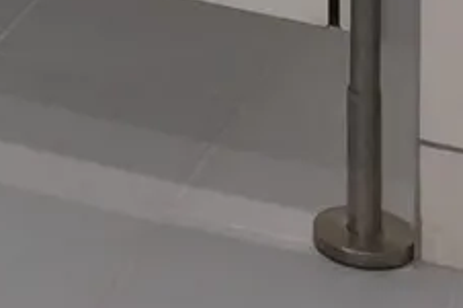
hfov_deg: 9.0
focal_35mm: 214
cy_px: -1117
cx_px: -469
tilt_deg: +1.3
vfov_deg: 5.3
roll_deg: +0.1
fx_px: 2748
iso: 32
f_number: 2.2
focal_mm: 4.15
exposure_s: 1/50
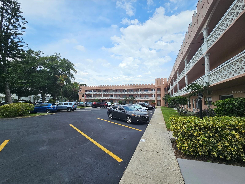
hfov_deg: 106.2
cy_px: 92
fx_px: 92
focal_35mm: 13
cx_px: 122
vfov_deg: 89.9
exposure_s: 1/2537
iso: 50
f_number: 2.2
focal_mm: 2.2
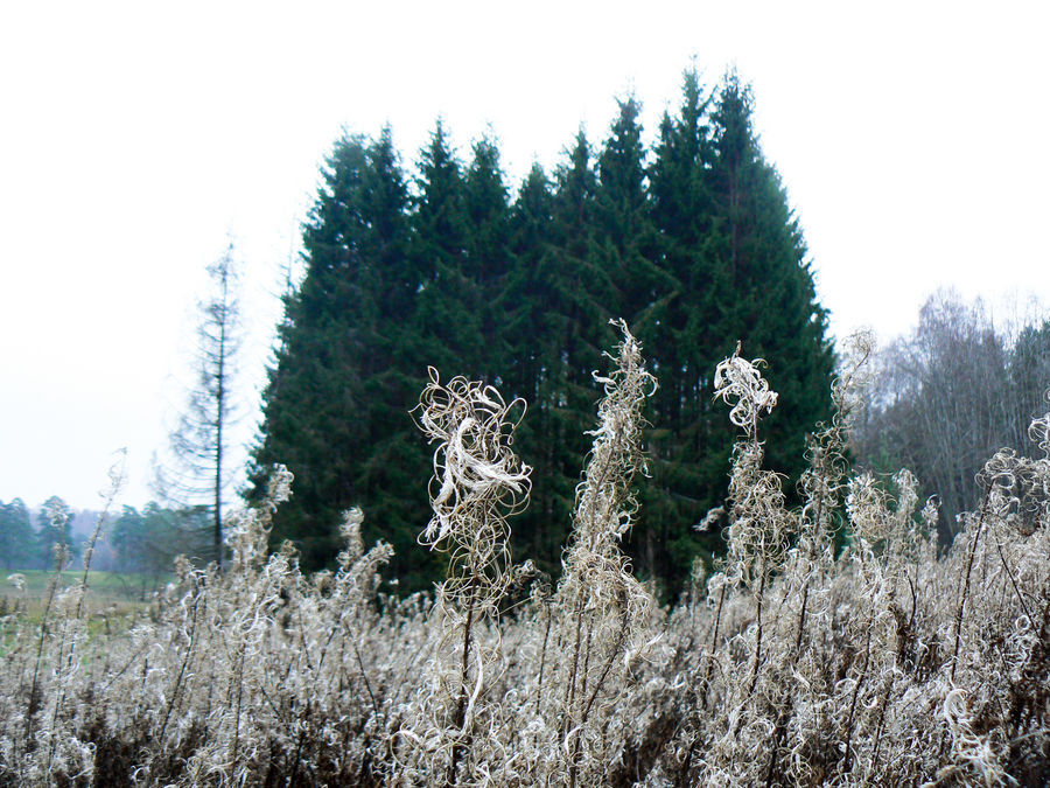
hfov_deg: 51.4
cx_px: 525
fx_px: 1092
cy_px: 394
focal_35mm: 36
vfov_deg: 39.7
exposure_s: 1/40
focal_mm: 6
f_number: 2.8
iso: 80
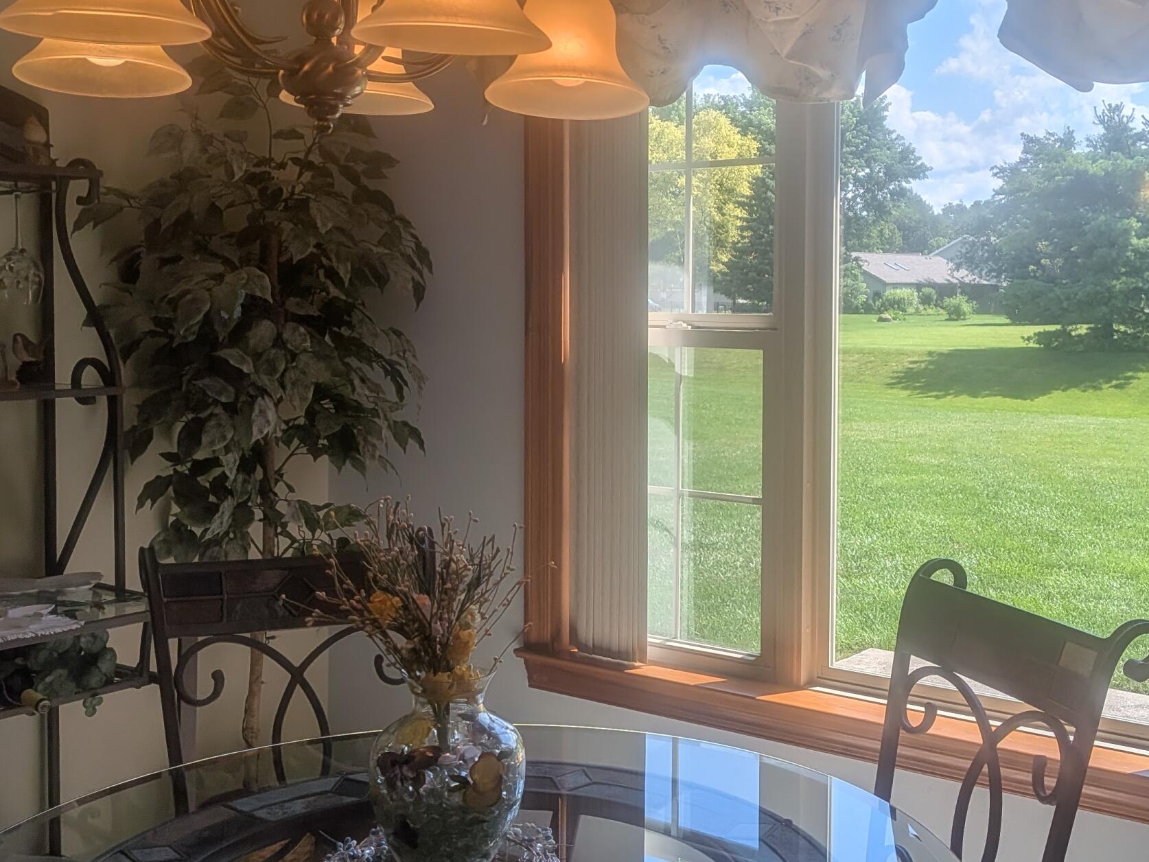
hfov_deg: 43.7
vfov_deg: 33.5
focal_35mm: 43
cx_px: 656
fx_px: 1427
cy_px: 330
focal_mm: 4.53
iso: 29
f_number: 1.7
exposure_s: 1/1098
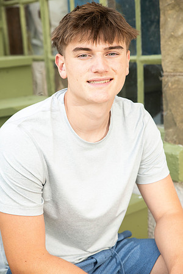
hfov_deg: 20.6
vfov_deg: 30.5
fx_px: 503
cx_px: 92
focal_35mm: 66
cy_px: 137
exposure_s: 1/160
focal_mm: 66
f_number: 5.6
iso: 320
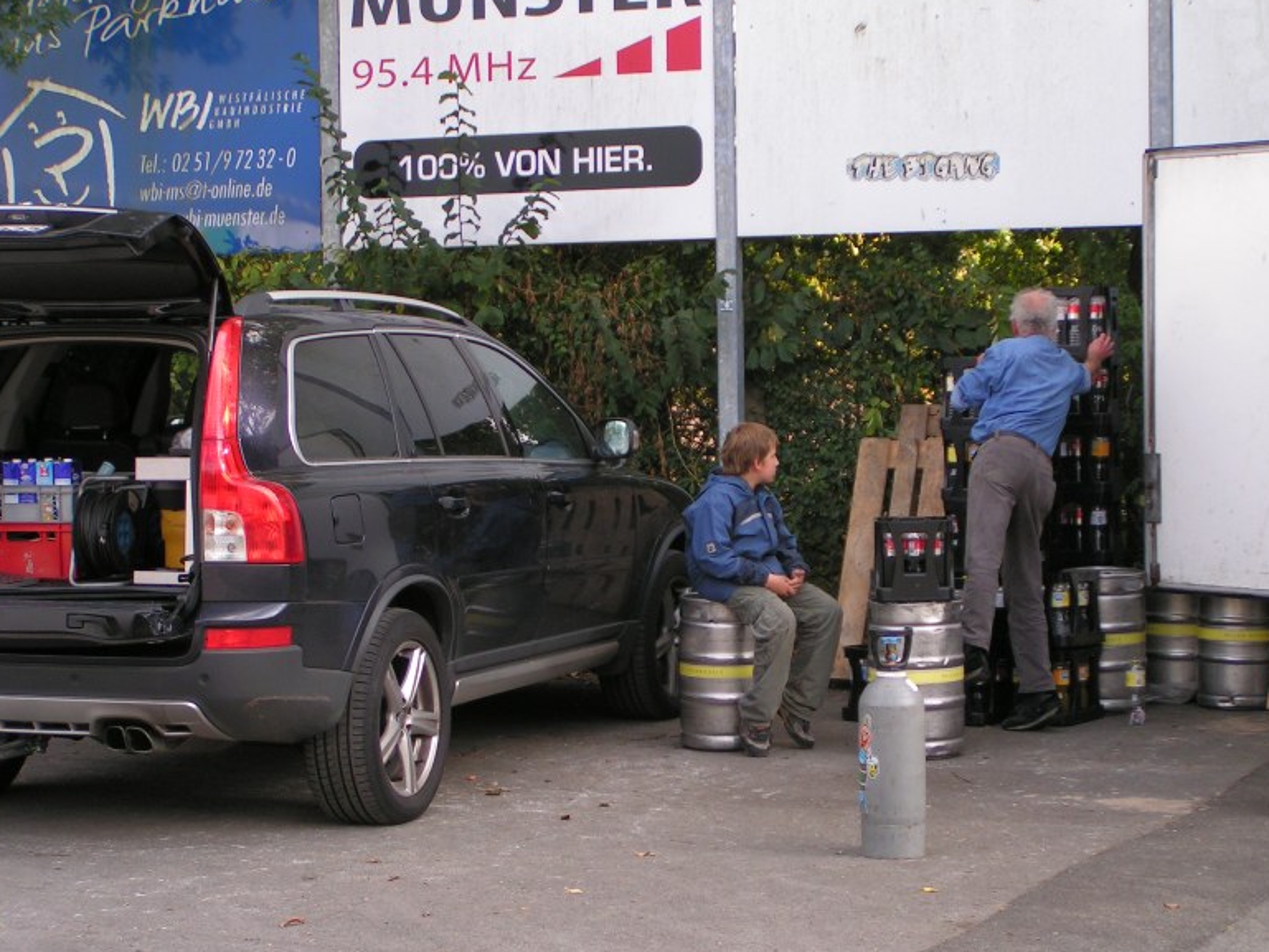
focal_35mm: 78
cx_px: 644
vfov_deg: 18.9
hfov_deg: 25.0
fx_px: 2860
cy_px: 475
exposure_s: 1/200
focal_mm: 11.5
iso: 50
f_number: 3.2
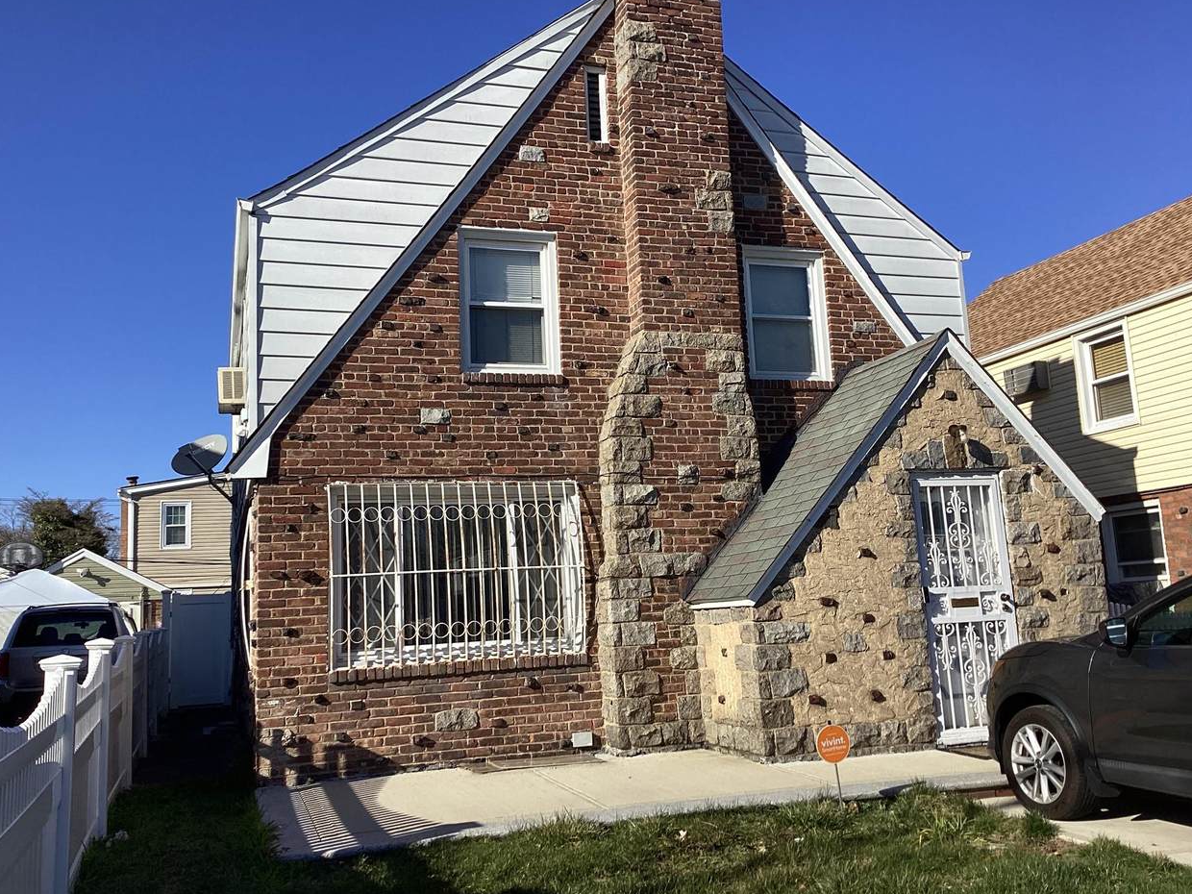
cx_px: 595
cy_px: 435
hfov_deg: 56.8
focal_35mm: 32
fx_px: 1102
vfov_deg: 44.2
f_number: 2.4
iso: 25
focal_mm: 3.3
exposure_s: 1/1481
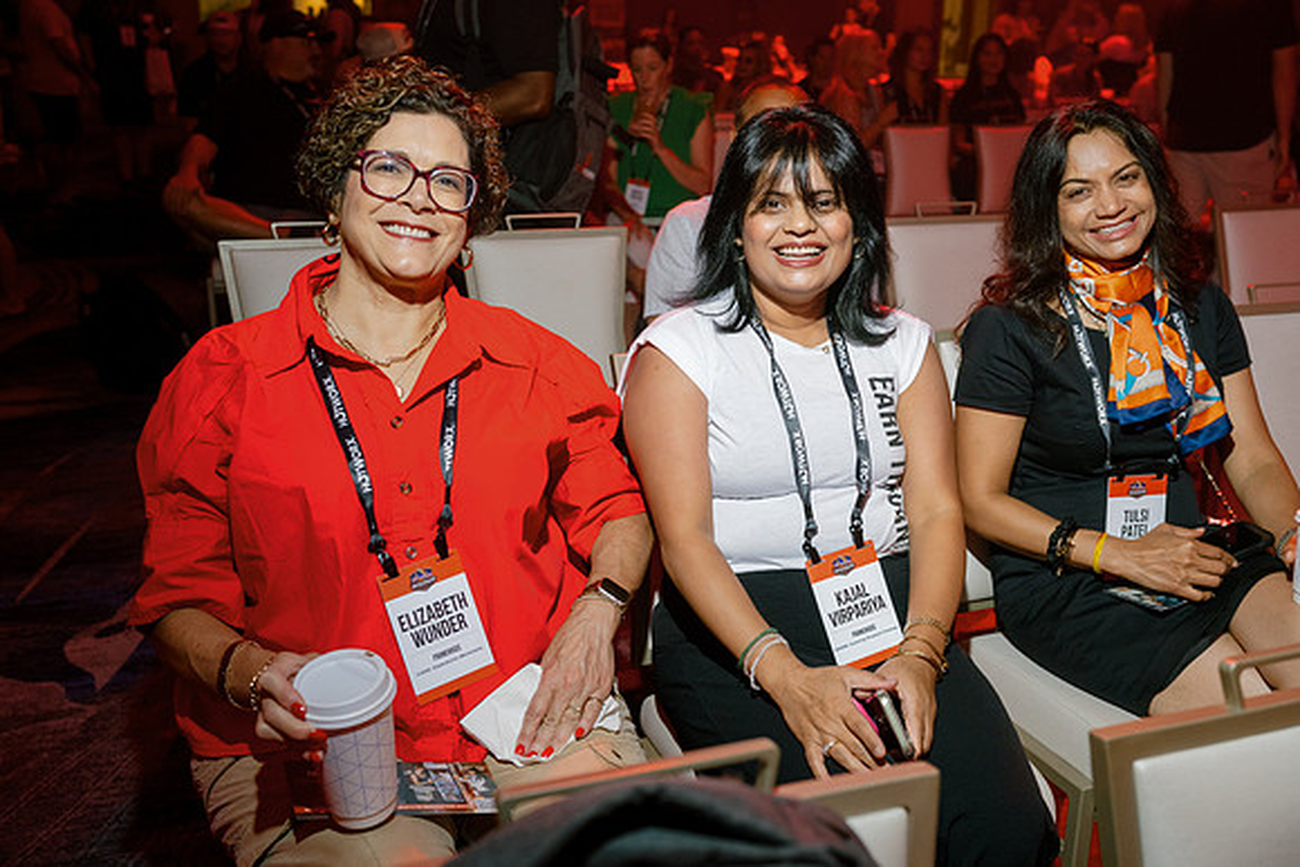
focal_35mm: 35
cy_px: 434
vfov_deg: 37.9
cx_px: 650
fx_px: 1264
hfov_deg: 54.4
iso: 1250
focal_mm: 35
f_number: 4
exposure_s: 1/160
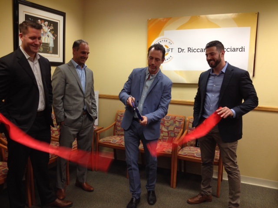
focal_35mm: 35
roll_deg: -1.6
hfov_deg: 52.6
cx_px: 139
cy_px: 104
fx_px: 281
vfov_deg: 40.7
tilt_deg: -7.2
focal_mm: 4.28
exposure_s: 1/20
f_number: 2.4
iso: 50
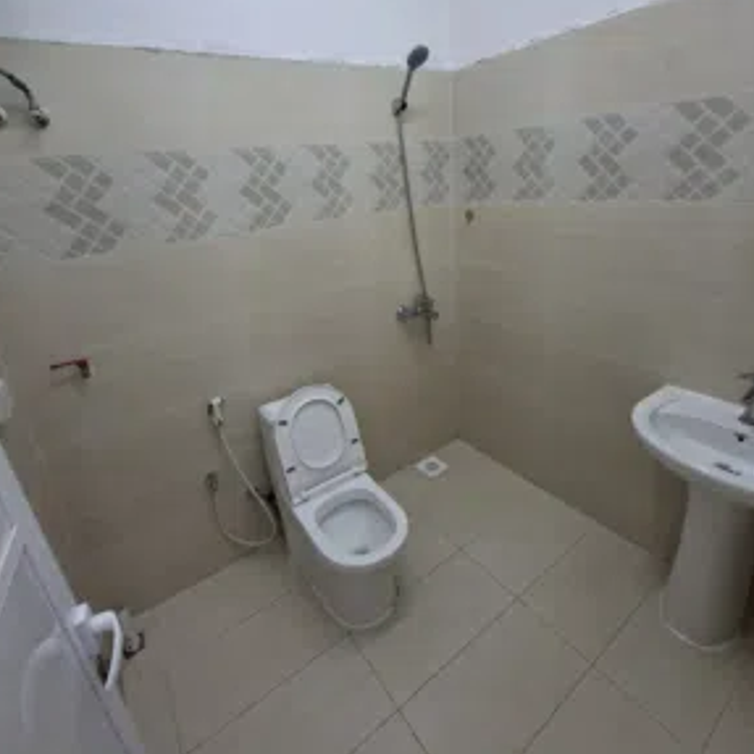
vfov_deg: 86.9
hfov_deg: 87.4
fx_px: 394
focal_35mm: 16
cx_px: 370
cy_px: 323
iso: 160
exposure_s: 1/30
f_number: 2.2
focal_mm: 1.74
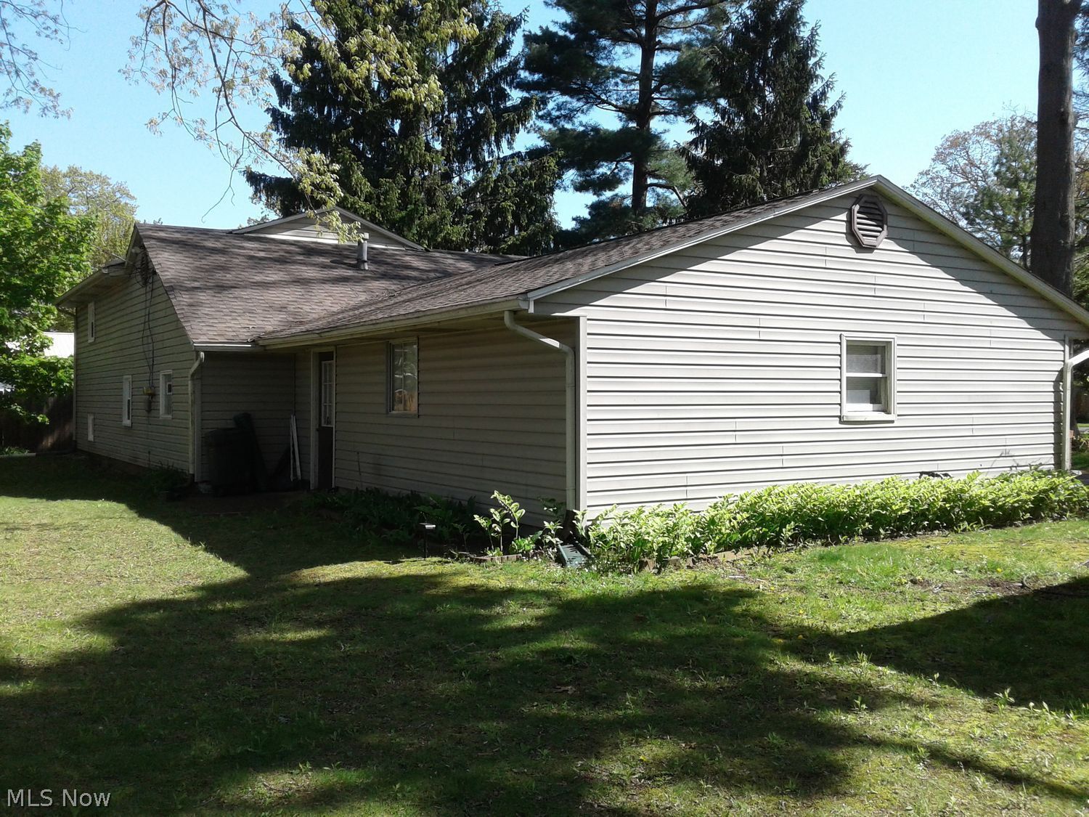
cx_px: 544
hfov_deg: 55.4
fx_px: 1038
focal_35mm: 33
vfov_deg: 42.9
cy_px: 408
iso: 50
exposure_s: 1/784
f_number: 2.2
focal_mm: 3.3
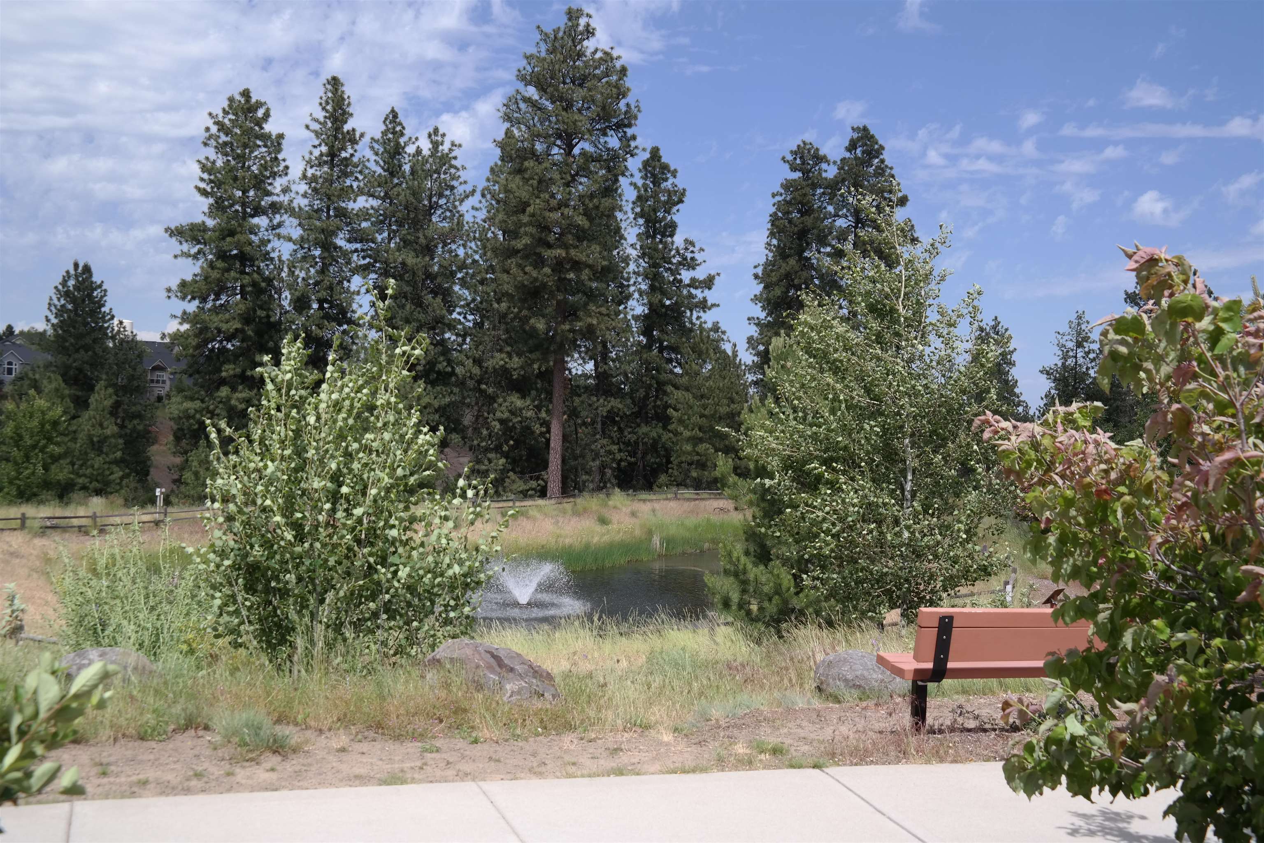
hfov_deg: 50.7
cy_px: 422
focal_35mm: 38
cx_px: 632
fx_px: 1334
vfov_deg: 35.1
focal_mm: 25
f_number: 7.1
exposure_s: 1/250
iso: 100
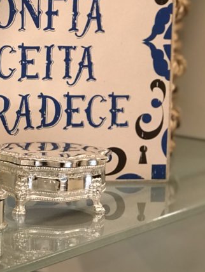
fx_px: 979
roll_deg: -2.2
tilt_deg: -2.1
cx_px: -8
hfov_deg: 11.8
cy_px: 7
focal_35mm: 124
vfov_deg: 15.6
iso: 250
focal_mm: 6.6
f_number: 2.8
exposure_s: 1/60
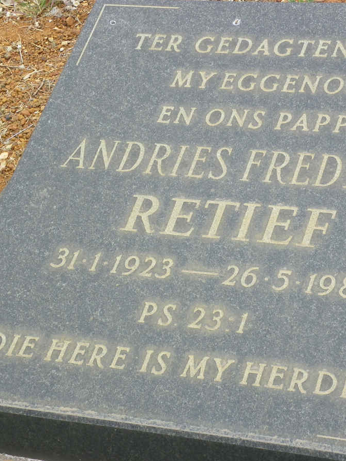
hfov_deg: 14.1
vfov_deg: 18.7
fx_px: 1398
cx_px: 227
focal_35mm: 105
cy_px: 232
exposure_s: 1/160
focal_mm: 13.8
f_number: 5
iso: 64
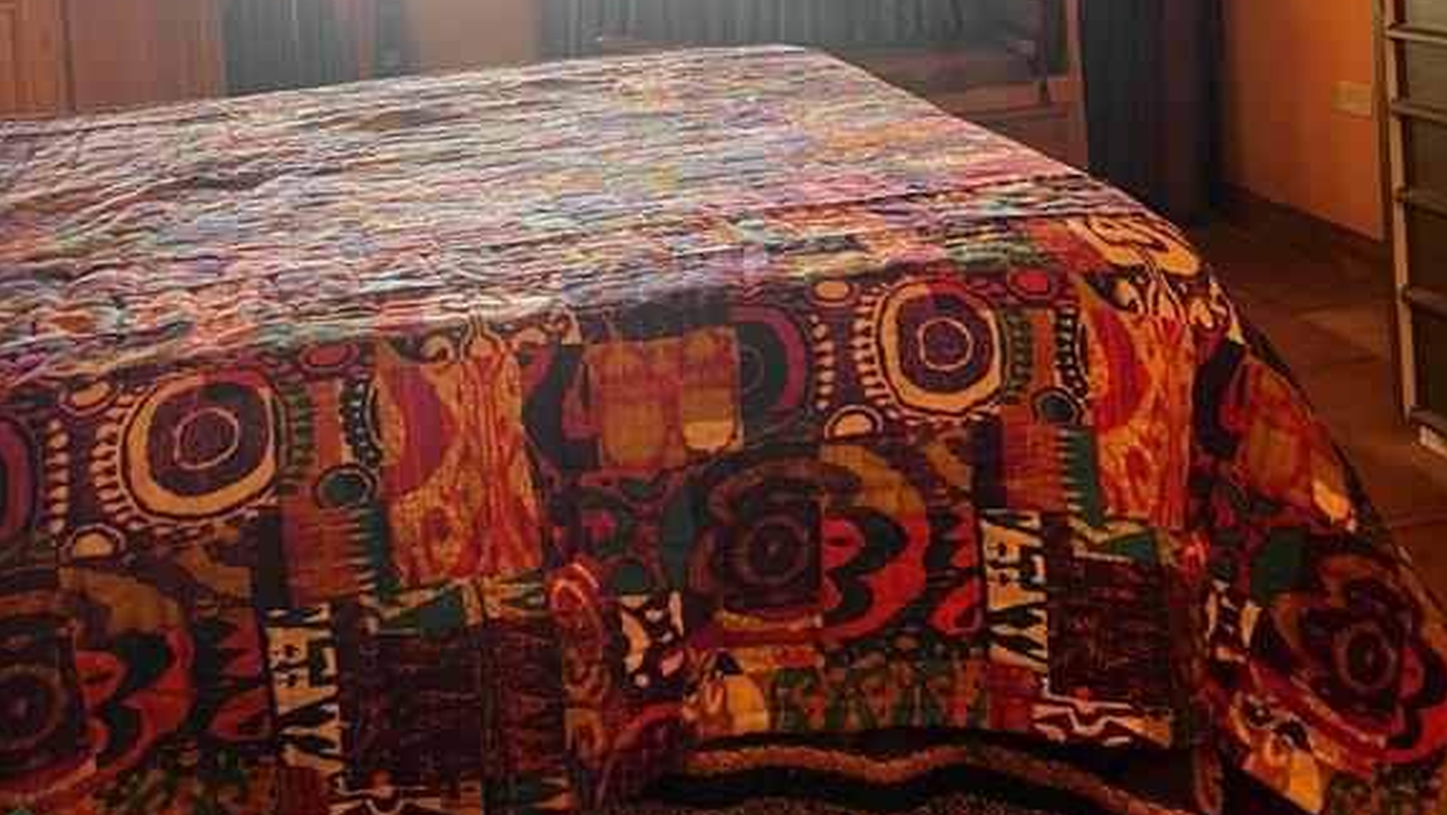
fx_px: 1458
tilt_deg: -0.1
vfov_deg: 27.9
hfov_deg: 52.8
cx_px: 724
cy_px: -121
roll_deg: +4.2
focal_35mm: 38
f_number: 1.5
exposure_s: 1/60
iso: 200
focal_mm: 5.7
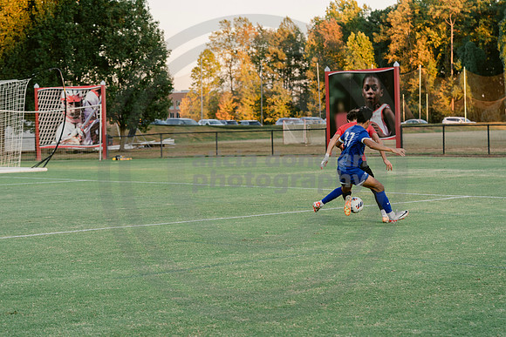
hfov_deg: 22.6
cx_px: 253
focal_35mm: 90
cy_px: 168
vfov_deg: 15.2
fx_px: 1265
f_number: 5
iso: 640
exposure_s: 1/320
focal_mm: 90
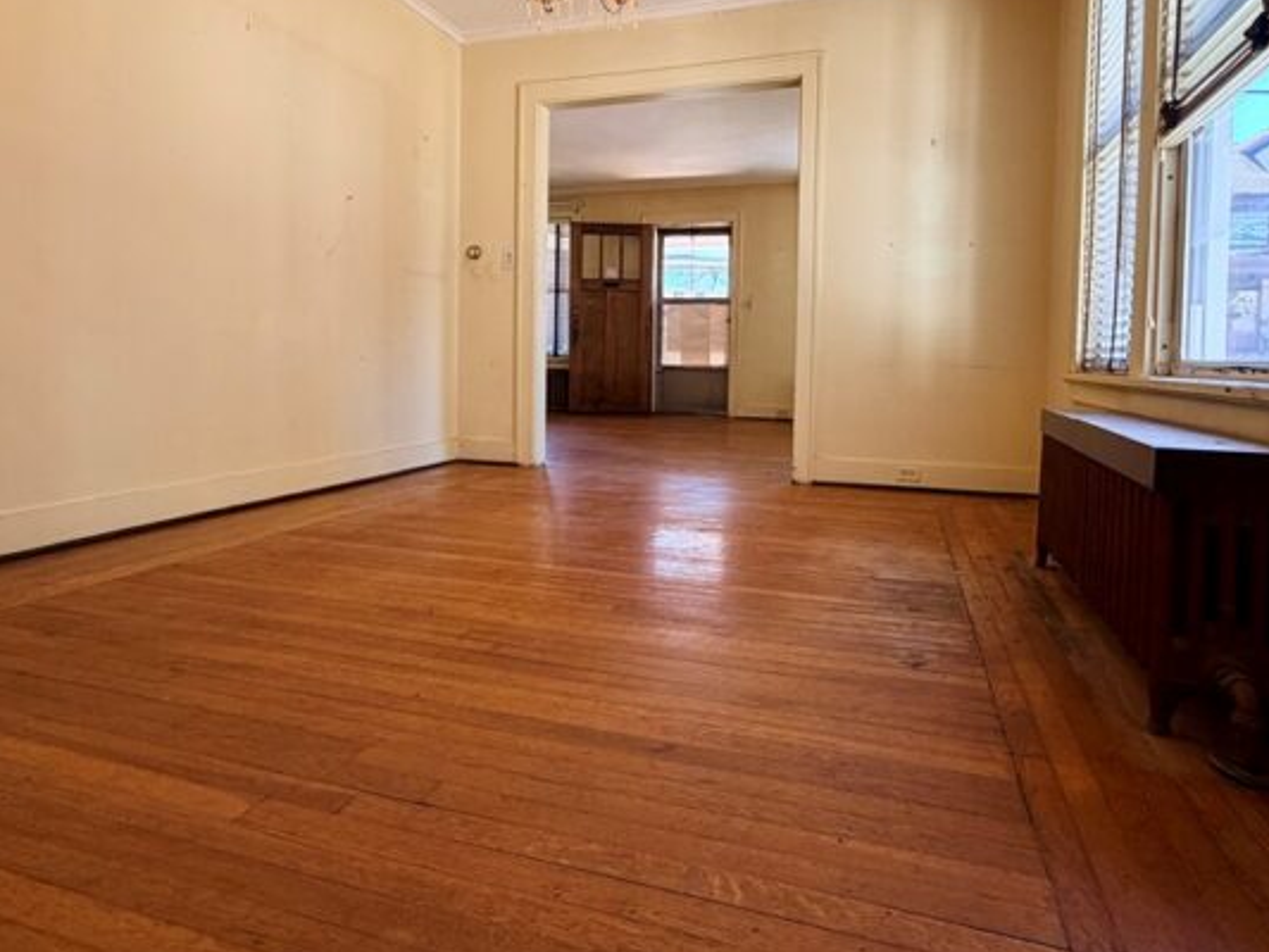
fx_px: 770
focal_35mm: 21
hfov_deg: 78.9
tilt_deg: -1.1
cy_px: 383
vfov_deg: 62.9
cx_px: 664
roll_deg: -2.1
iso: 80
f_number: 2.2
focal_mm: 2.22
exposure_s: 1/120
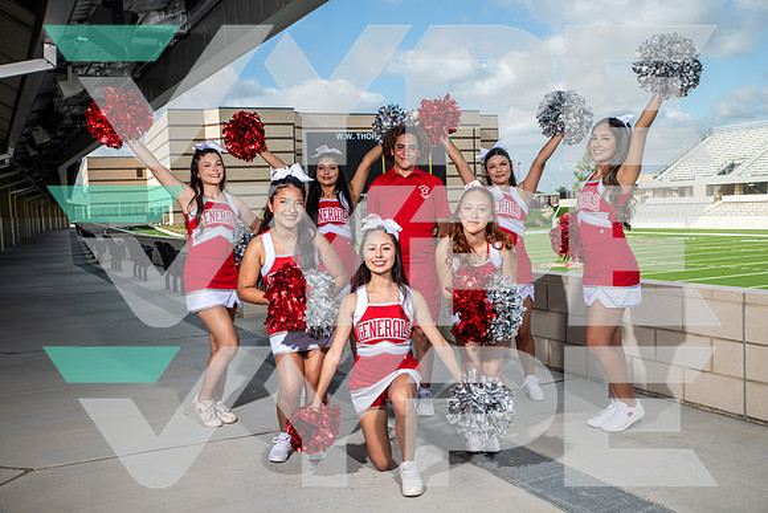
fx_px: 768
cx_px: 384
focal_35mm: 36
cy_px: 256
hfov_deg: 53.1
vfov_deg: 36.9
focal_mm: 36
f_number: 7.1
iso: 100
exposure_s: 1/320
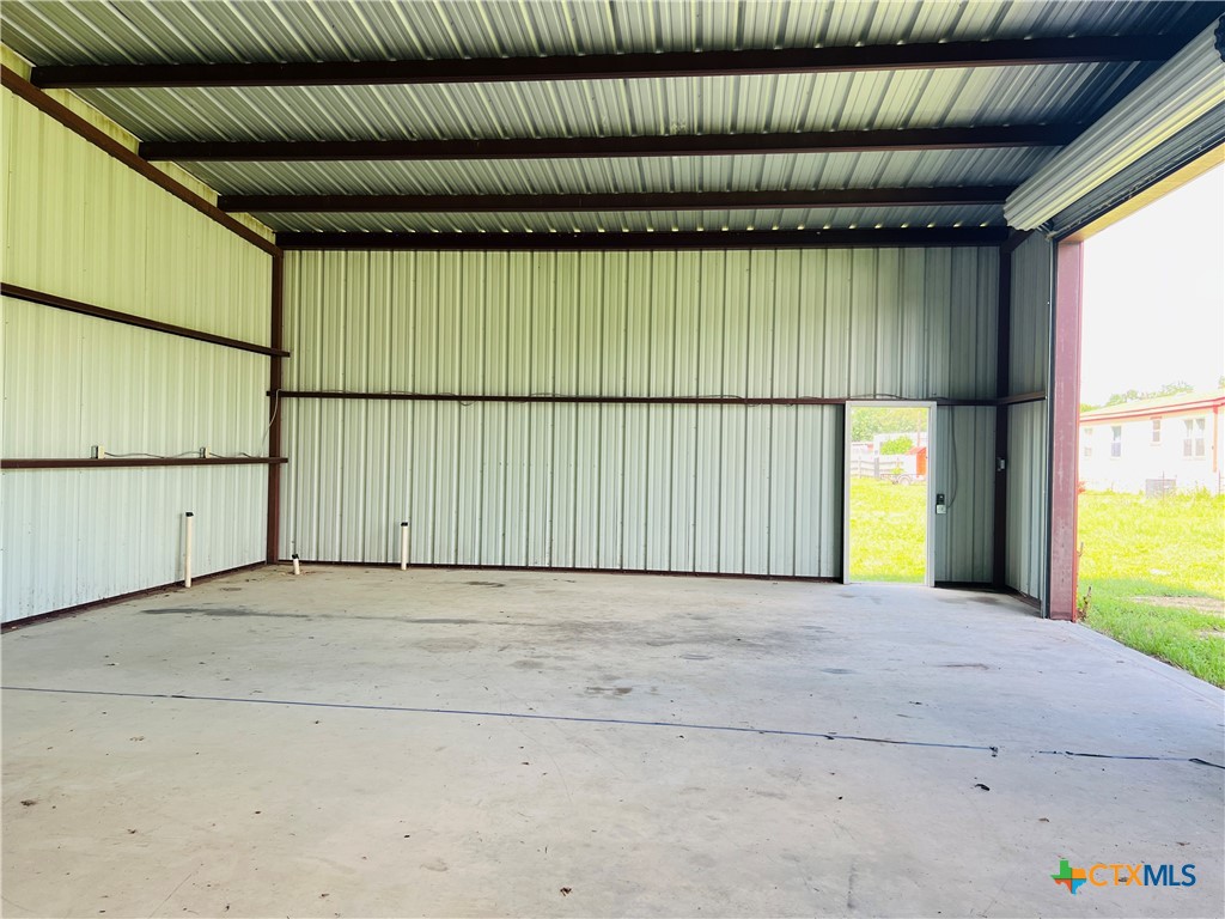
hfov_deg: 67.3
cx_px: 612
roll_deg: -1.4
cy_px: 460
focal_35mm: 26
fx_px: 920
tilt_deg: +1.2
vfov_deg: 53.1
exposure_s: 1/183
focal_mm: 5.7
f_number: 1.5
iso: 40
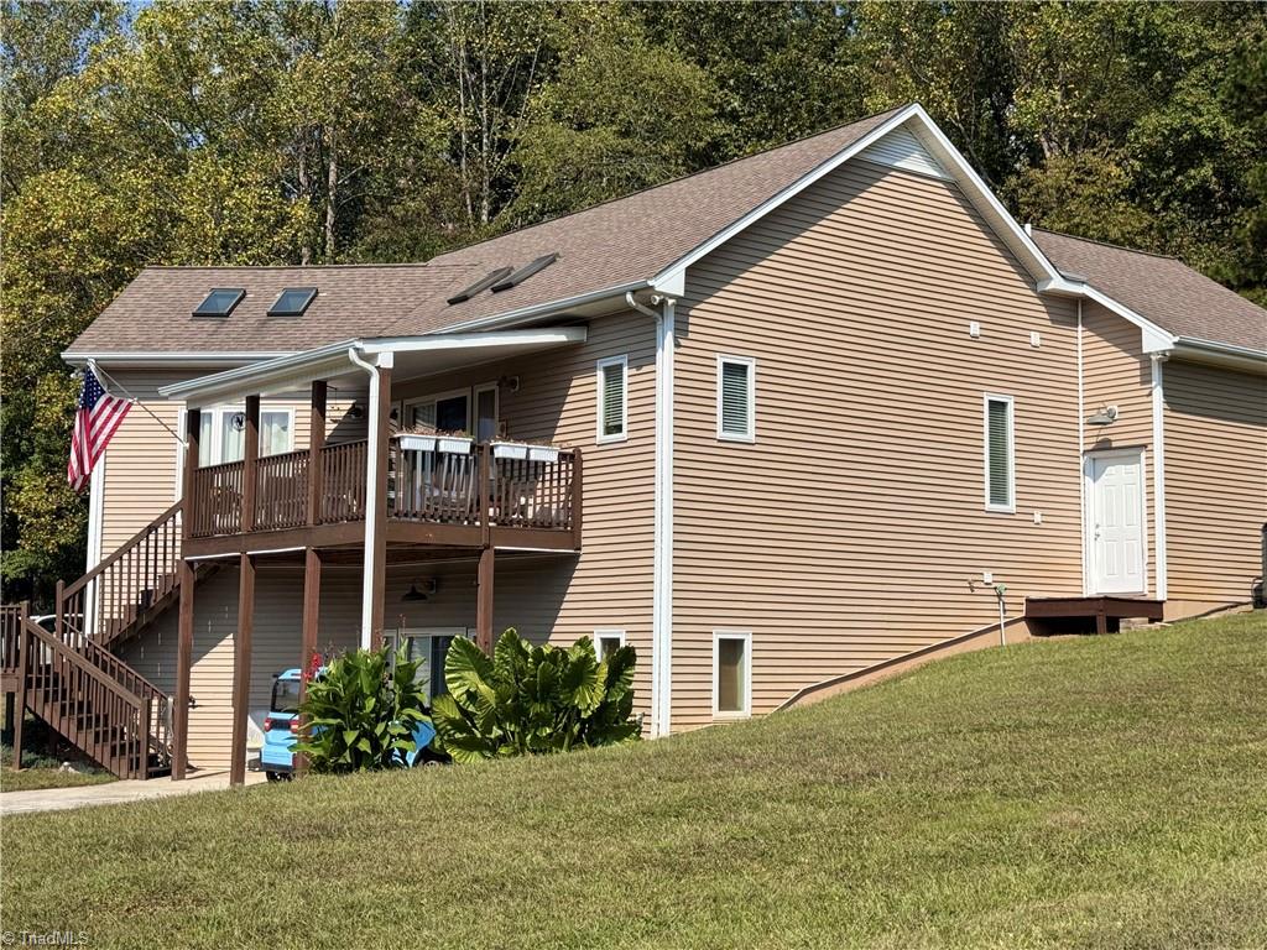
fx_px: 1757
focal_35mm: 48
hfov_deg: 39.7
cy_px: 475
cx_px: 634
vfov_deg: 30.3
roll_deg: -0.6
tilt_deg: +5.6
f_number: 1.78
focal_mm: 6.76
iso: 64
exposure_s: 1/7092
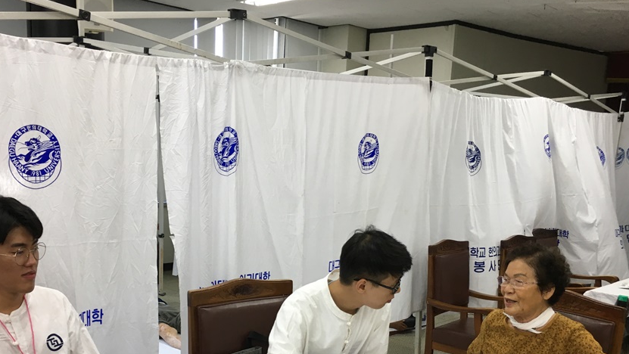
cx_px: 300
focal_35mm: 38
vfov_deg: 30.6
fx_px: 634
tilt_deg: -11.5
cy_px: 275
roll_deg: -2.2
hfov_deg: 52.8
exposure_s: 1/30
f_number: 2.2
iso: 32
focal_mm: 4.15
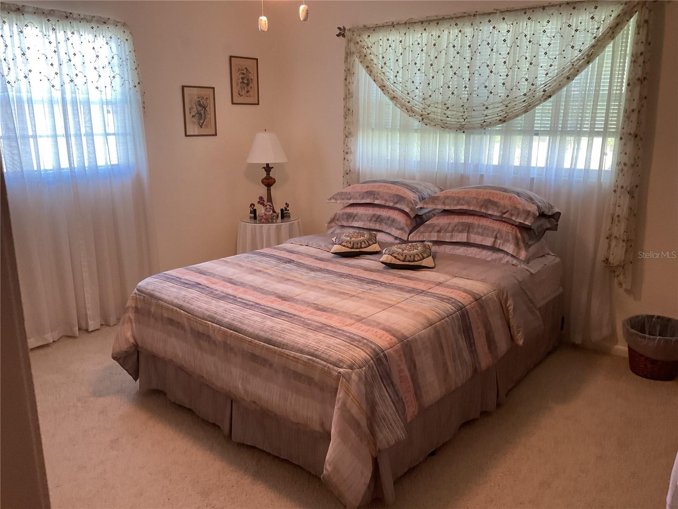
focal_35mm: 29
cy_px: 254
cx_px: 339
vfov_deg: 48.2
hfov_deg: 61.7
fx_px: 568
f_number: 1.8
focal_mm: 3
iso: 125
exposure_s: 1/60
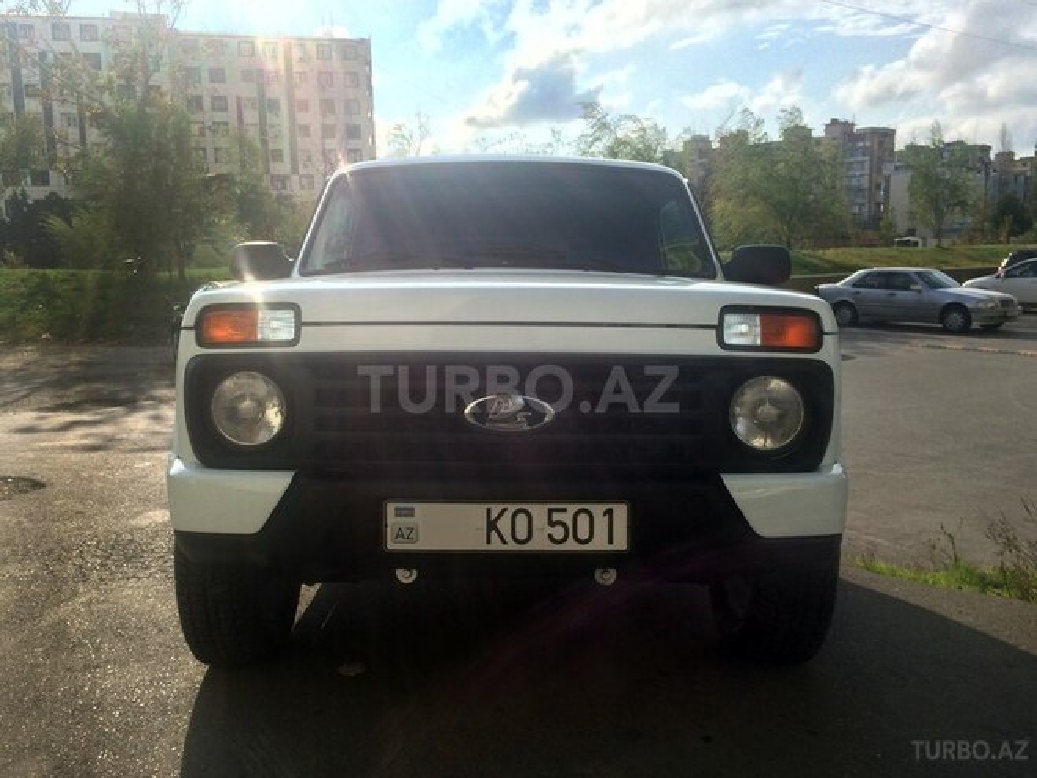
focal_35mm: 29
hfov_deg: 61.7
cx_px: 518
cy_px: 389
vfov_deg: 48.2
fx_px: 869
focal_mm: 4.15
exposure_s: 1/2415
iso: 32
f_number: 2.2
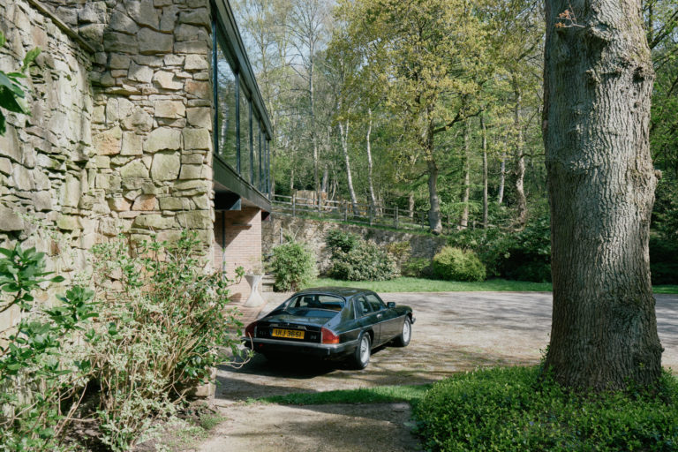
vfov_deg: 45.0
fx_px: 546
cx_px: 339
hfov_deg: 63.7
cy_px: 226
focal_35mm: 29
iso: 200
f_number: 7.1
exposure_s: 1/160
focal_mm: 19.4
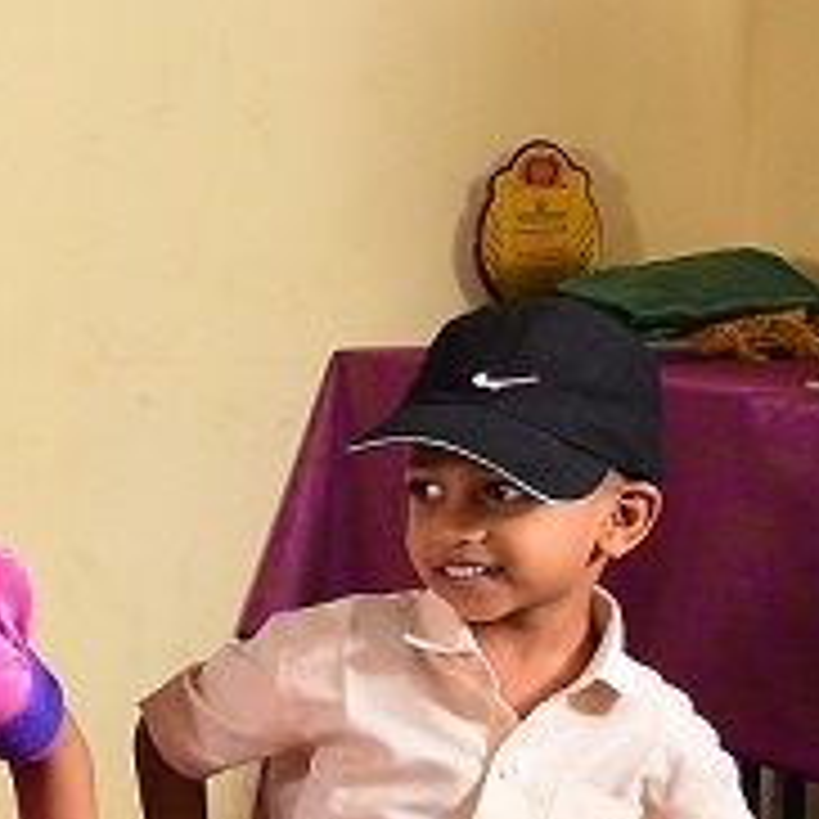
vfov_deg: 10.5
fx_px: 4443
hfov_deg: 9.3
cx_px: -1188
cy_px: 675
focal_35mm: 166
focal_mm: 22
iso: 640
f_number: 14
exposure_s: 1/125
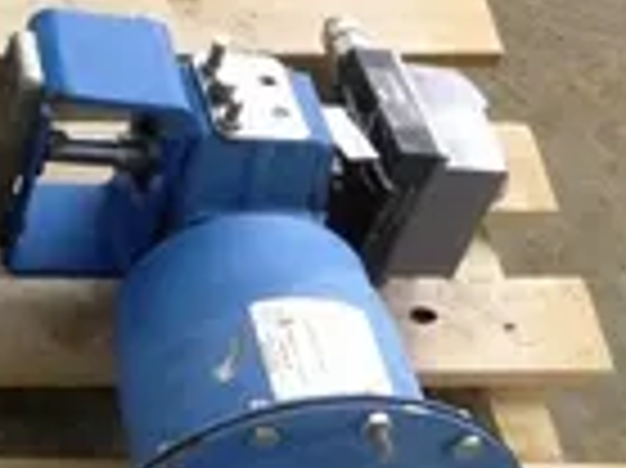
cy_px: 274
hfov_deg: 18.2
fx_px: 1825
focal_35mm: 101
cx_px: -176
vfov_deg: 14.6
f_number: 2.4
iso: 200
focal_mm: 4.28
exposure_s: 1/20
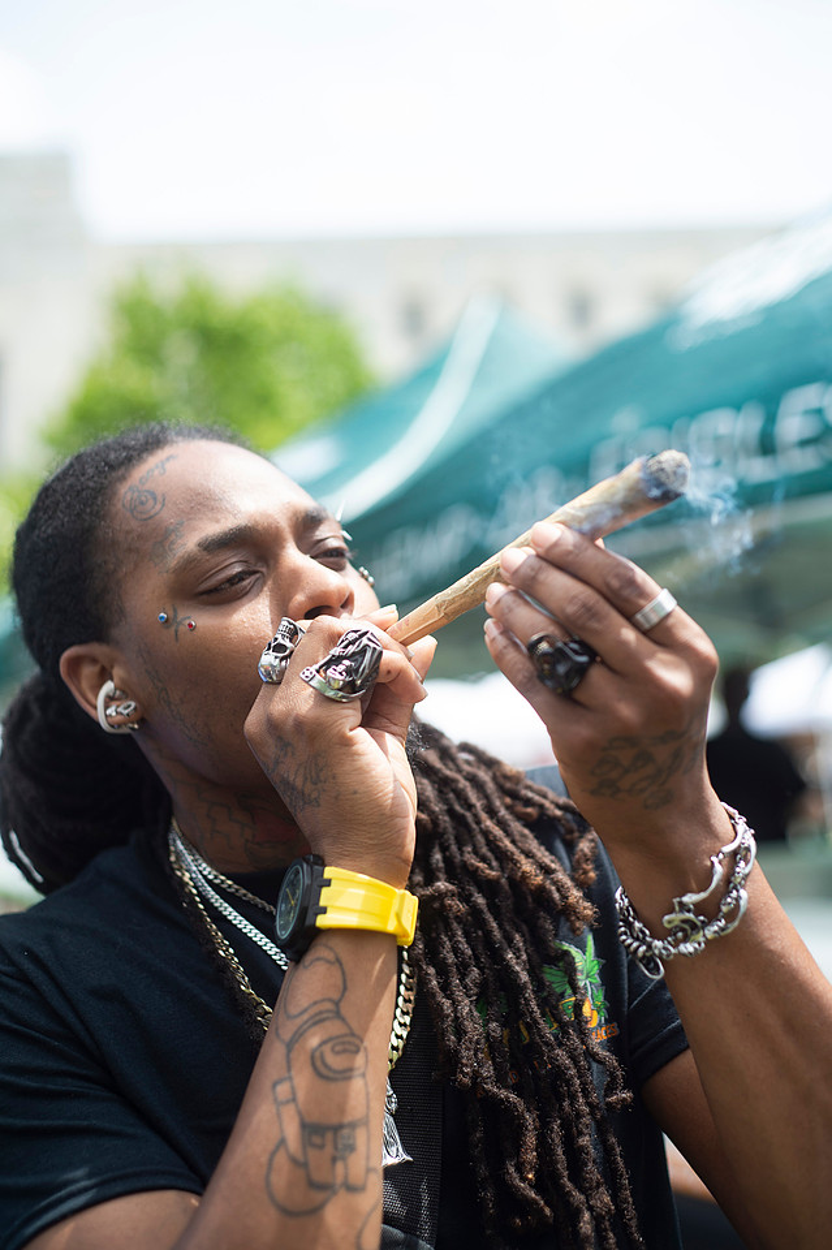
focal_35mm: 50
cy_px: 625
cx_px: 416
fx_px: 1735
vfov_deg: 39.6
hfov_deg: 27.0
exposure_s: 1/2000
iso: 200
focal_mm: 50
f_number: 2.8
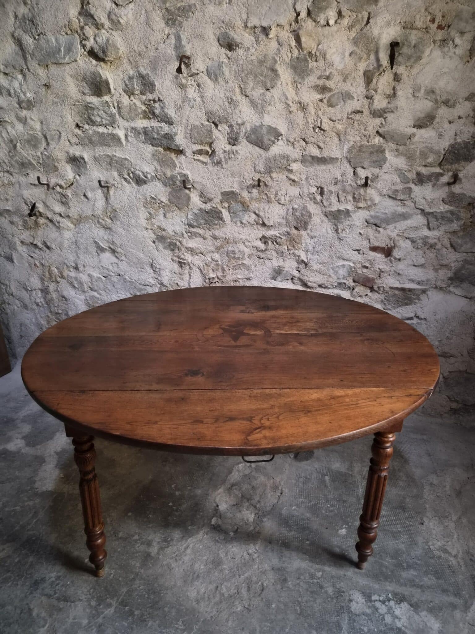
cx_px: 238
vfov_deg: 73.9
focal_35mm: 23
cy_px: 317
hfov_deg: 58.9
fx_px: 421
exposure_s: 1/33
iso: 1600
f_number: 1.8
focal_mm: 5.4
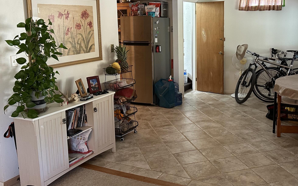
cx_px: 182
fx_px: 317
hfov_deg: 50.0
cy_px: 65
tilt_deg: -7.1
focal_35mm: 39
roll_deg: +0.9
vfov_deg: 32.5
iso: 320
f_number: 1.78
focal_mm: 6.86
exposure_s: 1/60
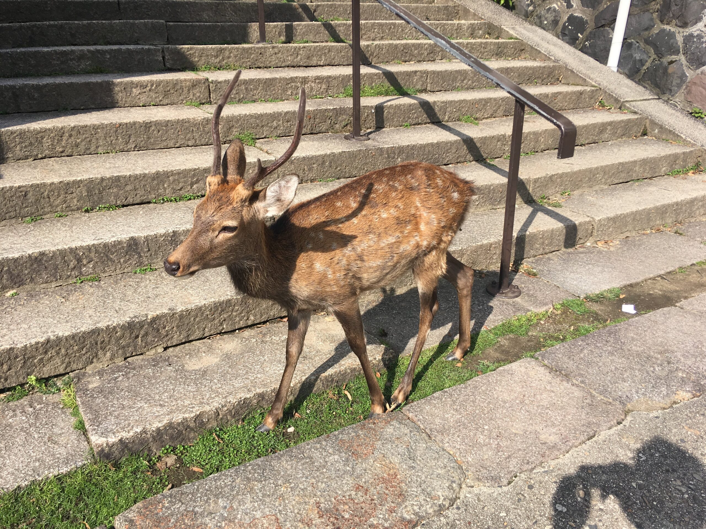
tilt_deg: -19.6
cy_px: 264
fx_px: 591
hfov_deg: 61.7
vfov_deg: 48.2
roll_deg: -0.3
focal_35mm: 29
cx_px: 353
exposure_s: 1/1115
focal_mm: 4.15
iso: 25
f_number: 2.2
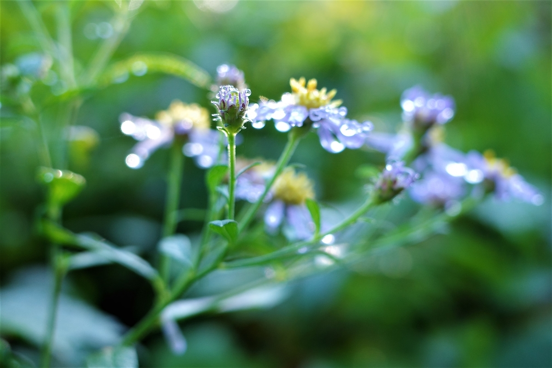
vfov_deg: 27.0
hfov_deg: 39.6
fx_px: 767
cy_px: 184
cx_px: 276
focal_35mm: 50
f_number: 2.8
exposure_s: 1/50
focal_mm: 18.3
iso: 100
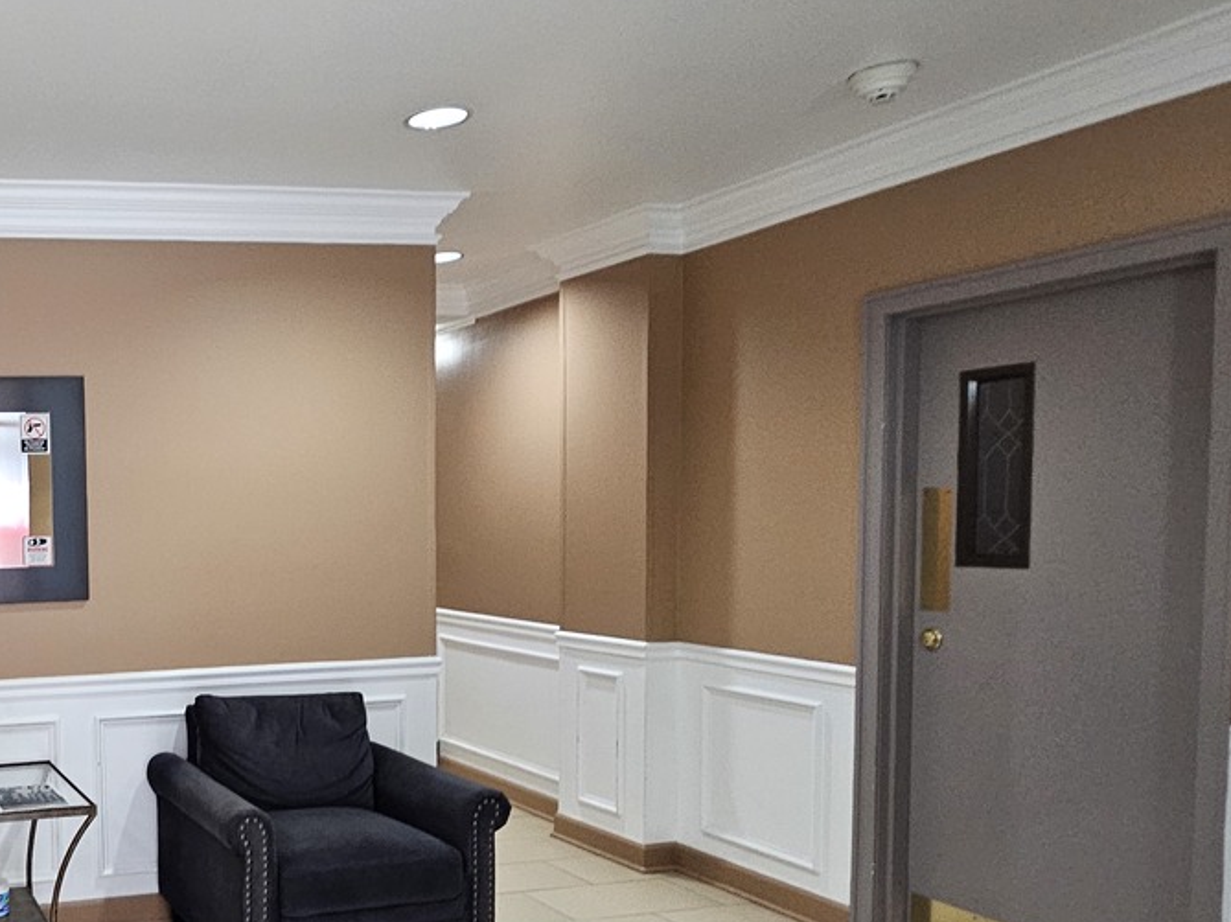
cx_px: 24
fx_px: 995
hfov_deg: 51.9
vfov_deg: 49.2
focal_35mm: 28
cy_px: 576
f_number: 2.2
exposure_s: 1/40
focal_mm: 2.2
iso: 320
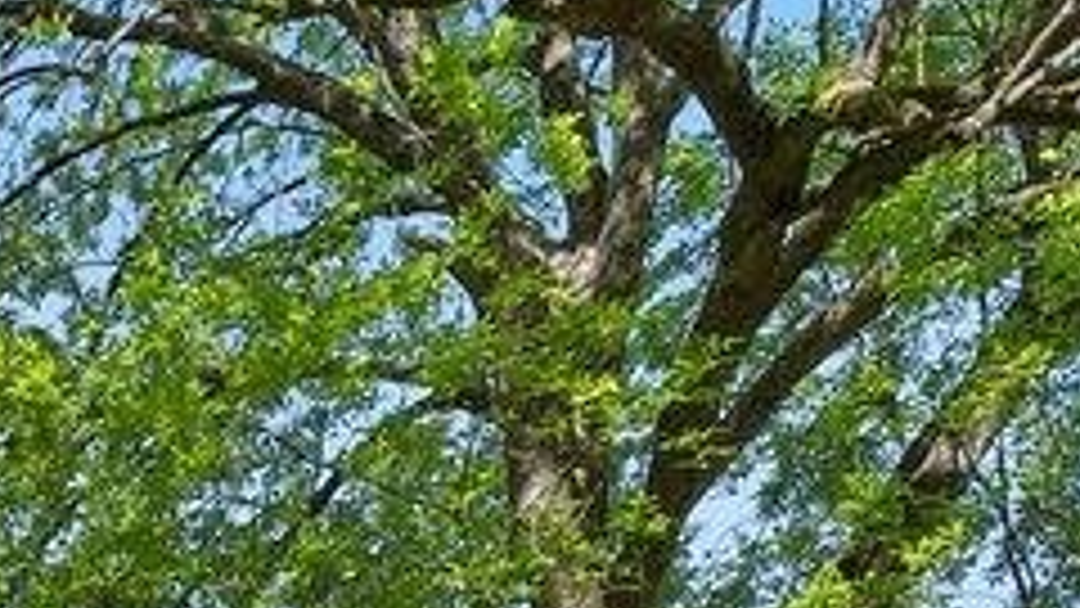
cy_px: 1270
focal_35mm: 67
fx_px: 1919
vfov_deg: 14.5
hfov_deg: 25.0
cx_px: -490
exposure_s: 1/100
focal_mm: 15
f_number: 10
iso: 100
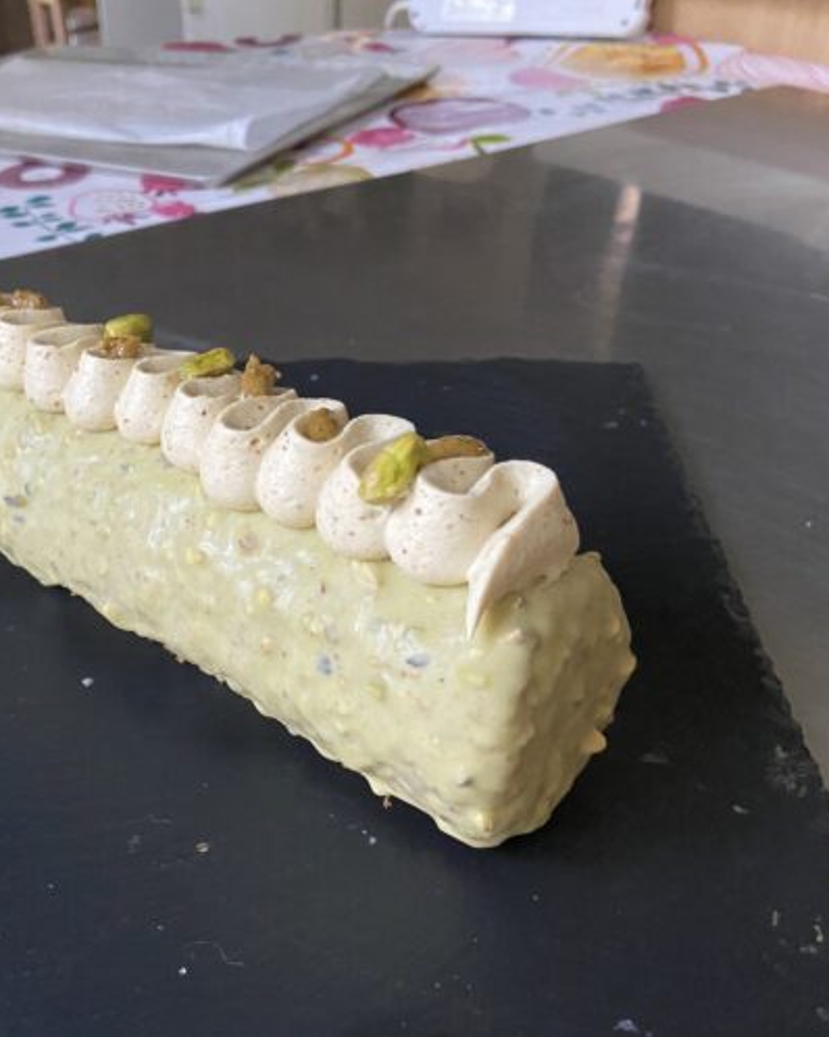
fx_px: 1043
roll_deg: +4.2
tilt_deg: -34.2
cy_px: 518
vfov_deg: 52.9
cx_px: 189
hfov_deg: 41.8
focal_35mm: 34
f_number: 1.8
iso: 500
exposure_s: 1/60
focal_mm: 4.25
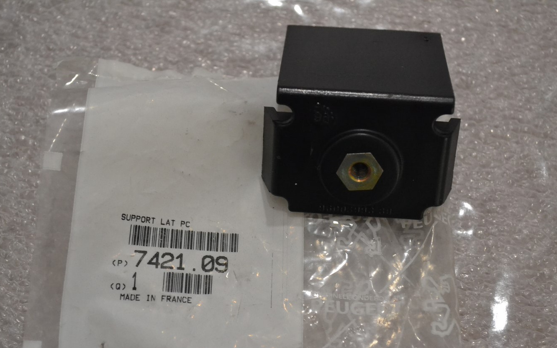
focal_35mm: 62
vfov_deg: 21.0
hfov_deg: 33.0
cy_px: 187
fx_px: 941
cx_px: 278
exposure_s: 1/30
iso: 3200
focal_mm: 40
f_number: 5.3
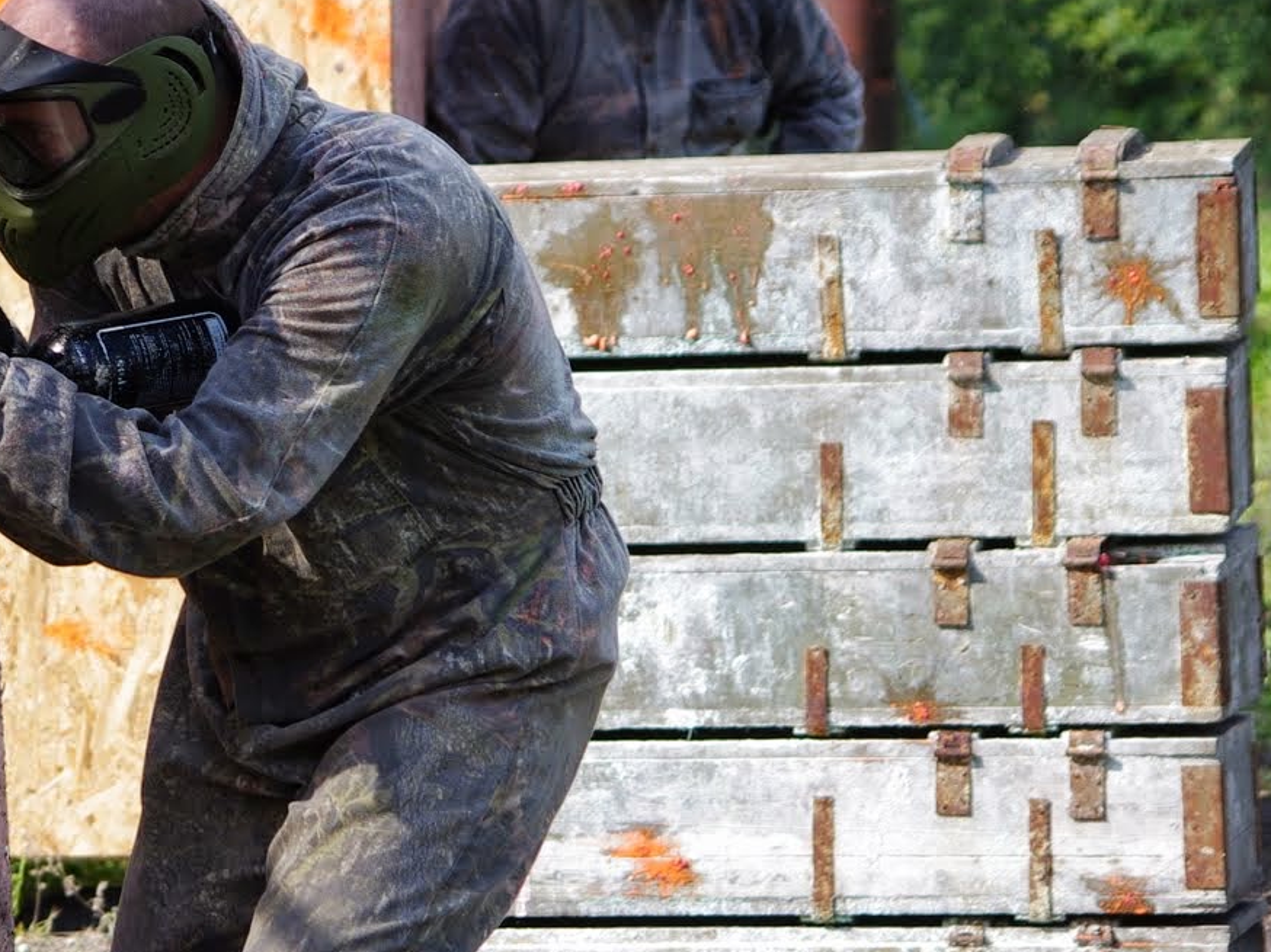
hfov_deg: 6.0
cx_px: 6
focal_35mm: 331
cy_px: 393
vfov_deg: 4.5
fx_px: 12150
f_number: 5.6
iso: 200
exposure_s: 1/400
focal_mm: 97.5
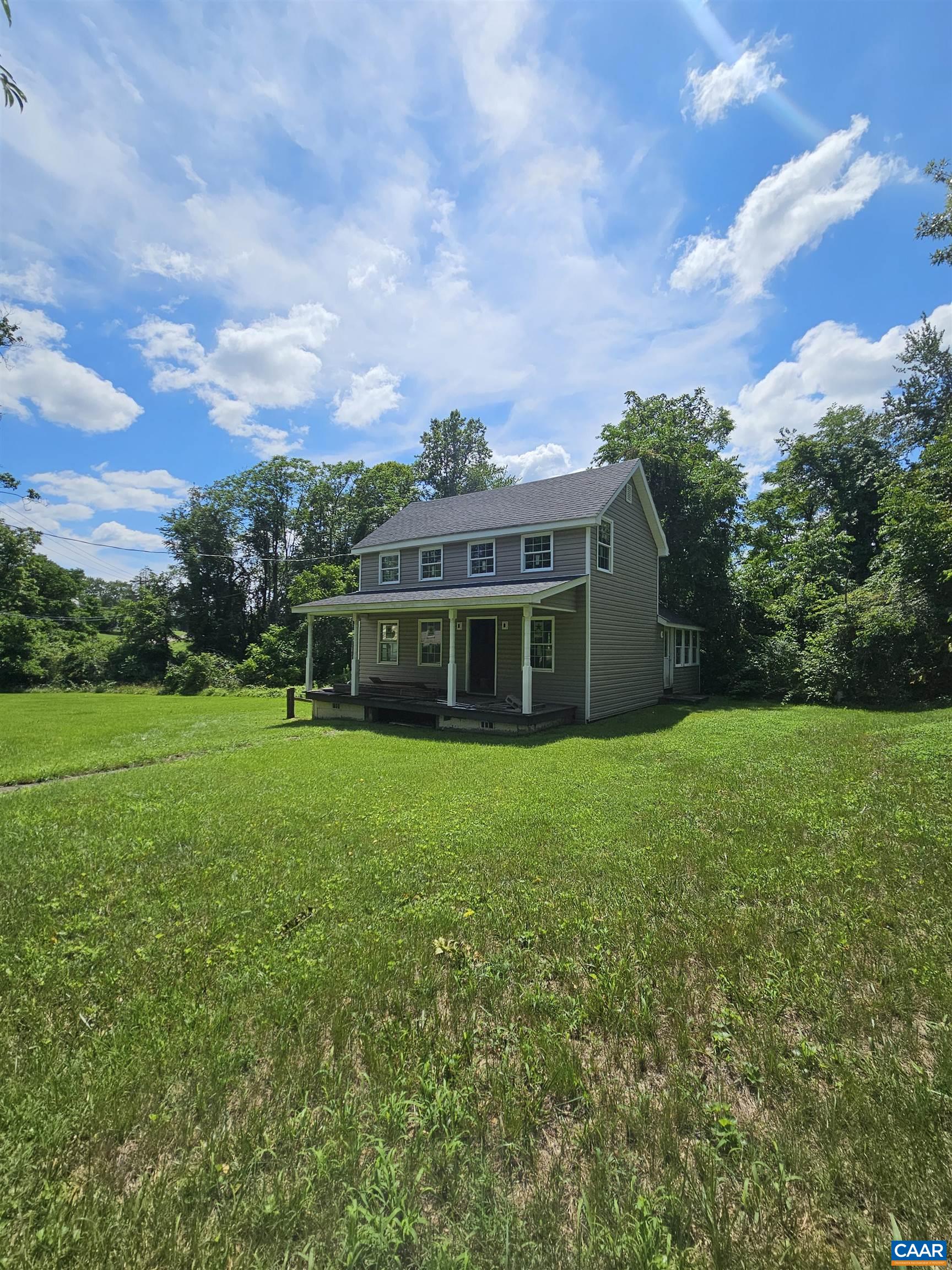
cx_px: 476
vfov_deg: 106.2
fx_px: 477
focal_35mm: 13
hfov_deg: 89.9
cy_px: 635
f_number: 2.2
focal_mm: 2.2
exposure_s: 1/4349
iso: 50
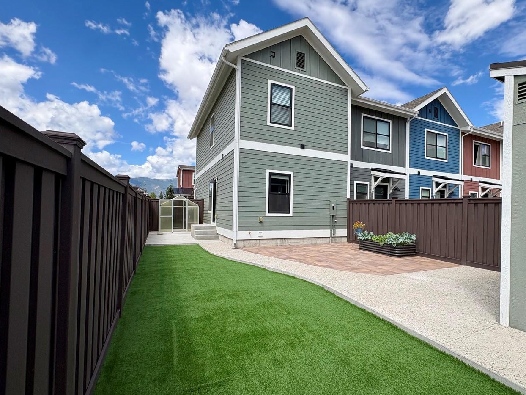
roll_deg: -0.1
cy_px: 205
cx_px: 299
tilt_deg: +1.5
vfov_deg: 71.6
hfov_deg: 87.2
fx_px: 274
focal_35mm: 18
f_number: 2.2
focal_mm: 2.22
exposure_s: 1/1506
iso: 40
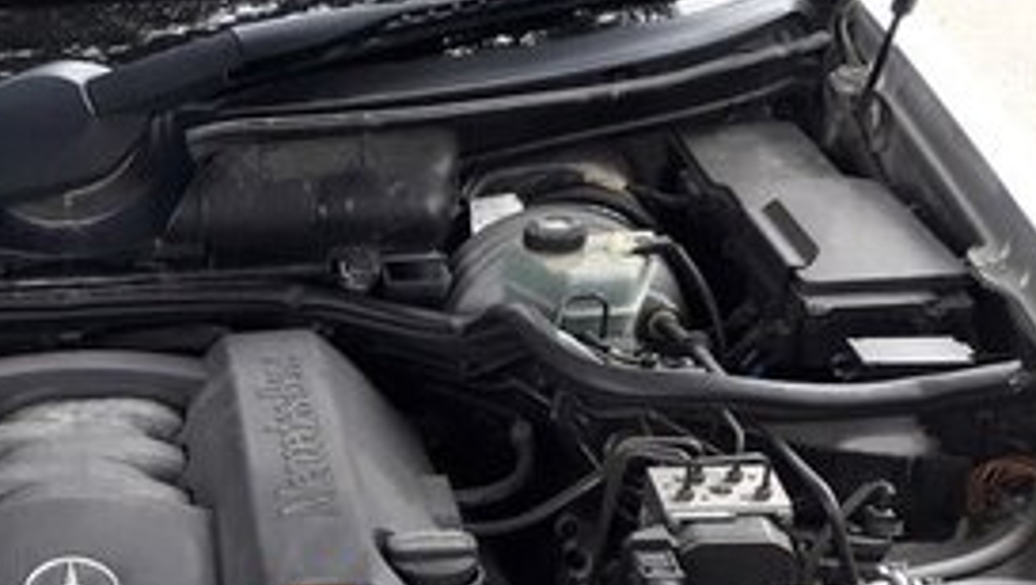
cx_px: -23
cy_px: 758
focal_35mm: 71
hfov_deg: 27.8
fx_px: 1952
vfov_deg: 16.1
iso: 64
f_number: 1.9
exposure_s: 1/50
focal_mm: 3.6
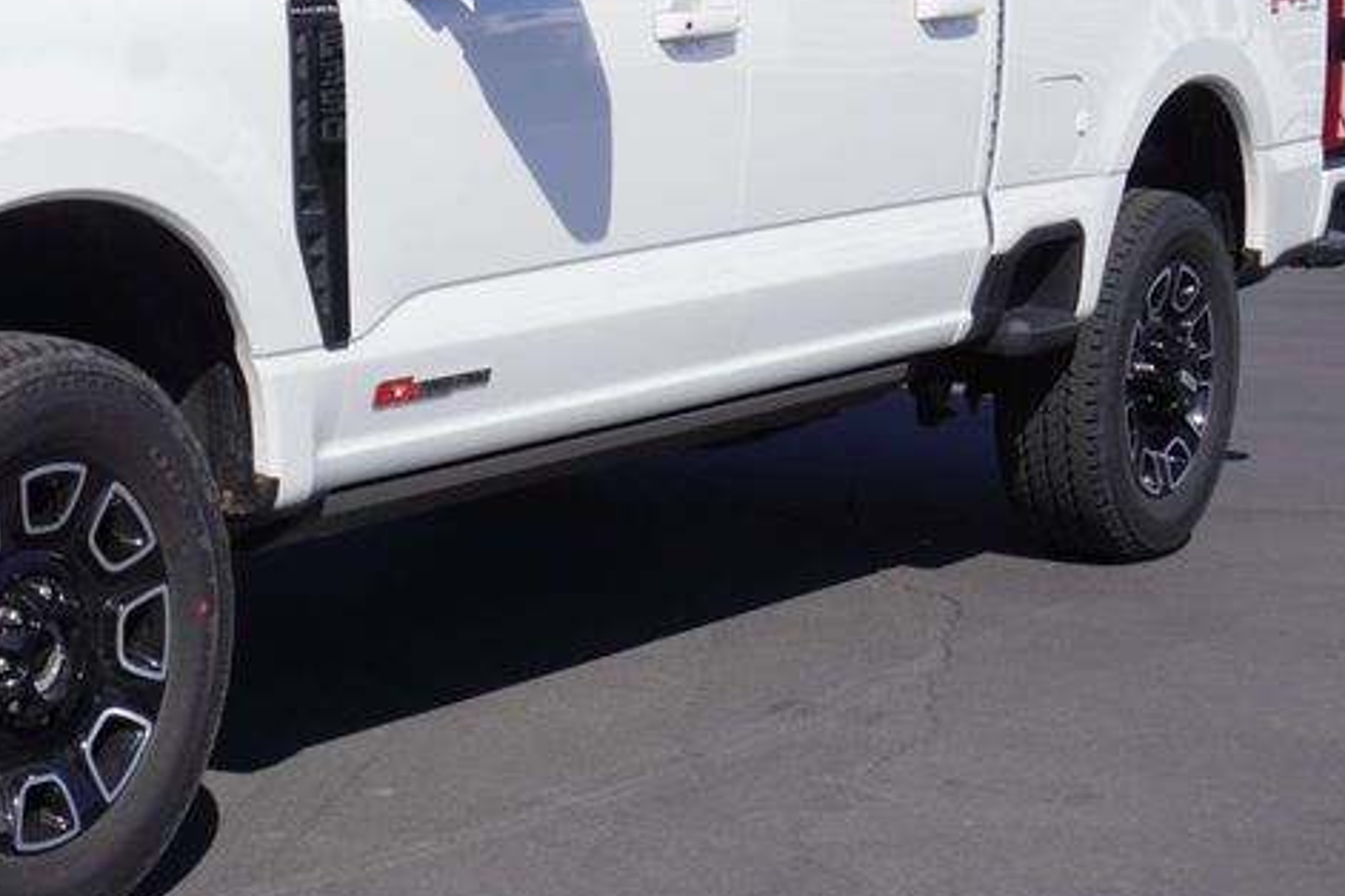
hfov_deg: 22.3
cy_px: 337
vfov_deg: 15.5
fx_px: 3291
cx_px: 23
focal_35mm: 88
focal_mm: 27
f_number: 11
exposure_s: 1/200
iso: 100
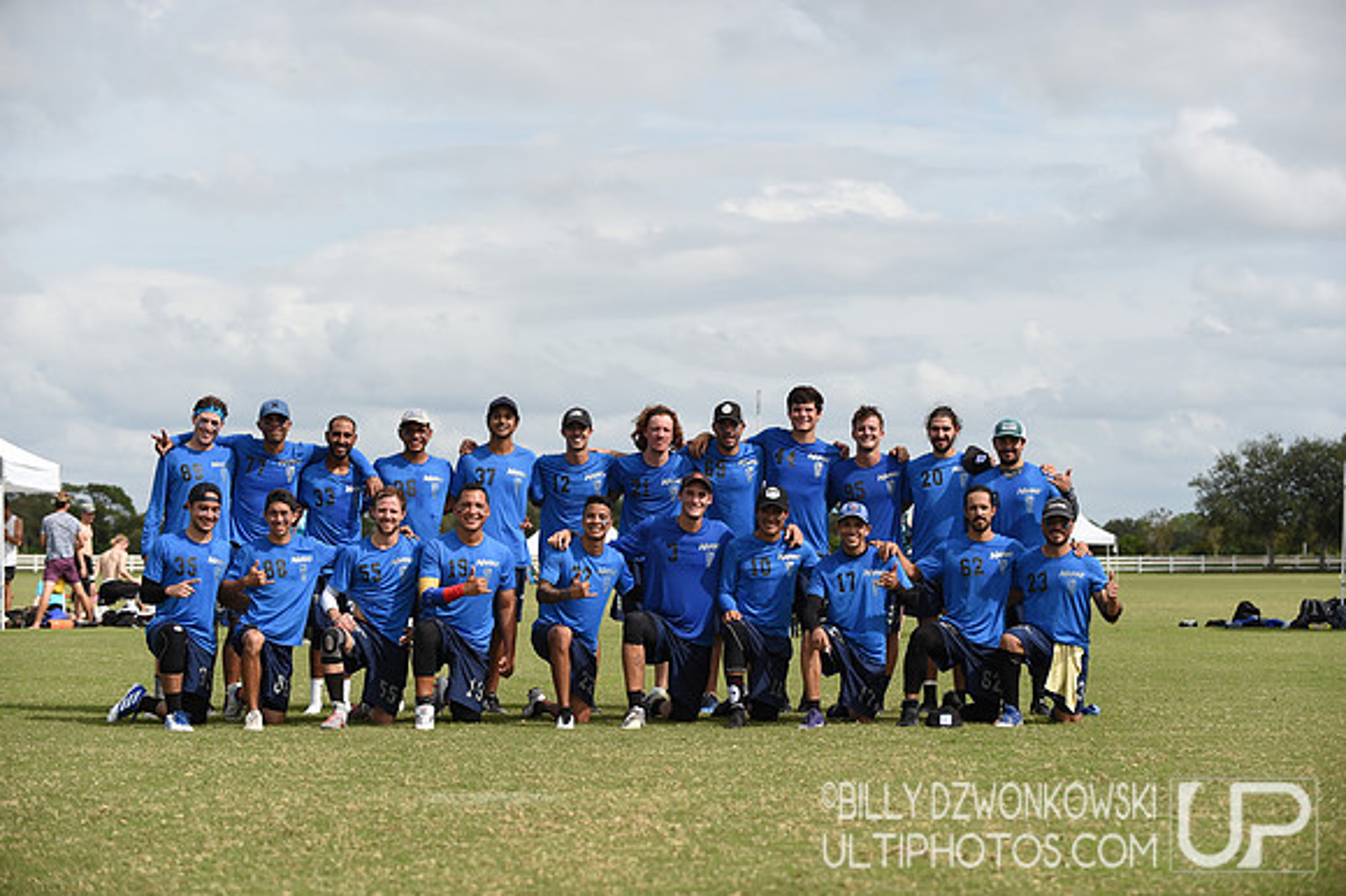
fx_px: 3213
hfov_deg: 23.7
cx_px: 673
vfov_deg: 15.9
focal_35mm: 86
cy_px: 448
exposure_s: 1/1250
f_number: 5
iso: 100
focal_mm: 86
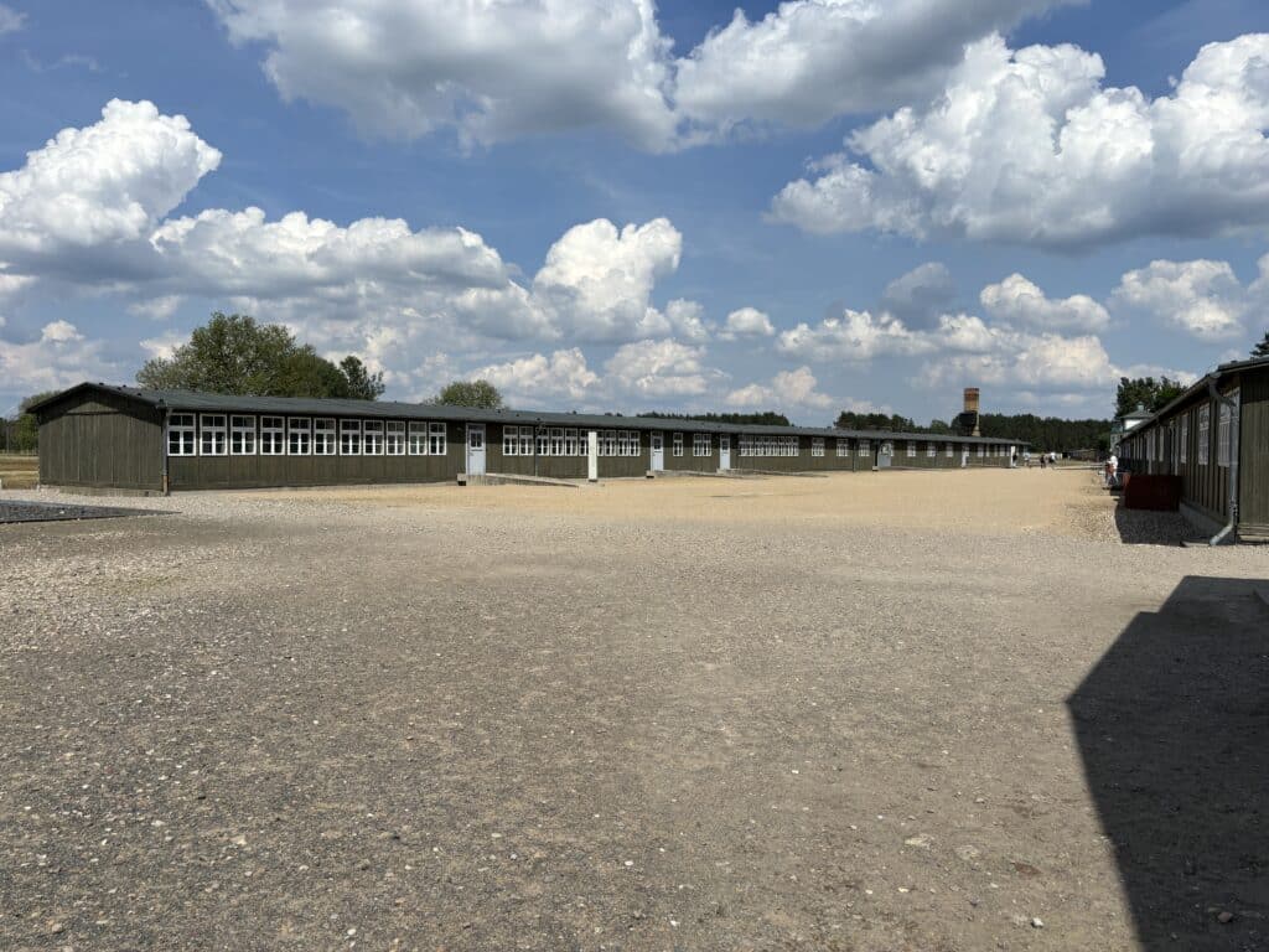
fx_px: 953
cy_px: 476
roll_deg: -0.3
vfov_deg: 53.1
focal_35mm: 26
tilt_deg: -1.3
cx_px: 634
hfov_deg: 67.3
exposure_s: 1/6329
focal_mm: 5.96
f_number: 1.6
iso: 50
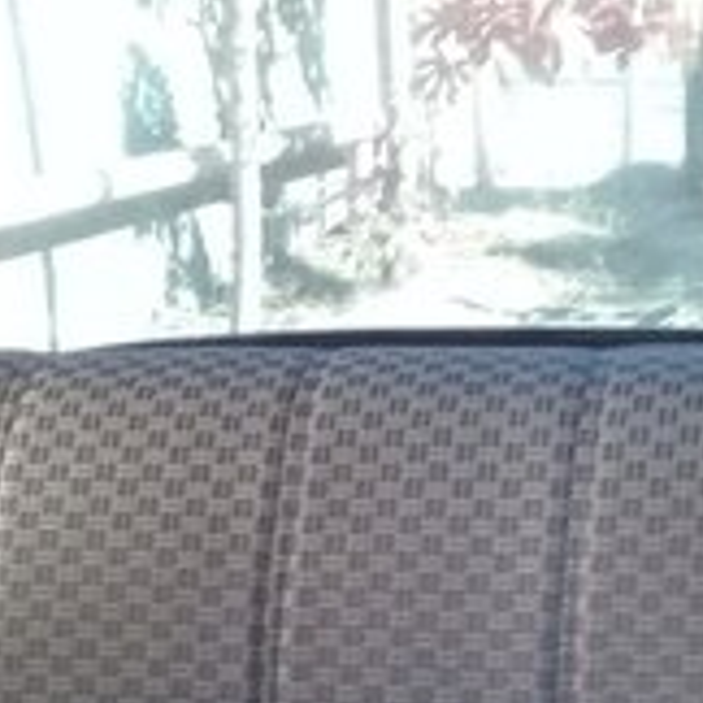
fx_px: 1930
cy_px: 1002
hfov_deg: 20.4
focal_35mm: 84
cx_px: 577
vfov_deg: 18.6
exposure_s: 1/17
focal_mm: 3.3
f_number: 2.2
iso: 200
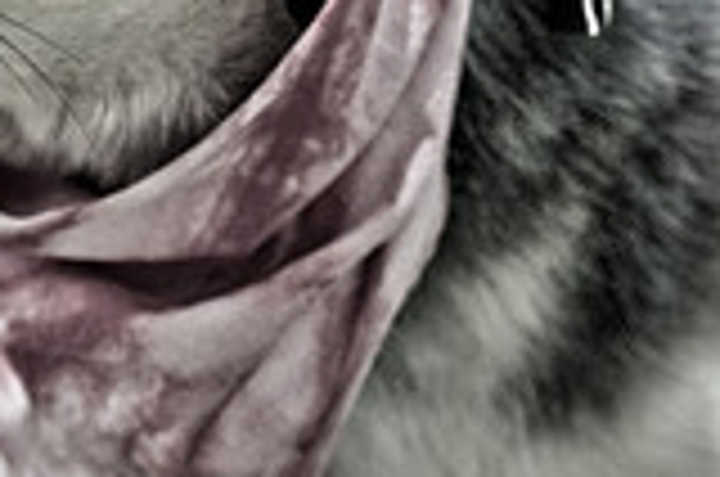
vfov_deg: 2.1
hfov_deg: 3.2
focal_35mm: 653
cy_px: 34
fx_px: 13034
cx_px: 270
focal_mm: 120
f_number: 2.8
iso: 200
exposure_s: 1/1250
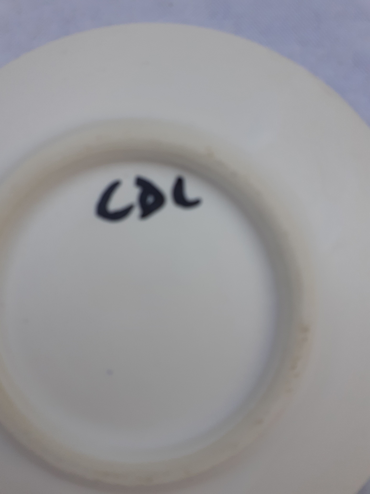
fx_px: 385
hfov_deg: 51.4
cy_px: 247
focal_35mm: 27
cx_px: 185
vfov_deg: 65.3
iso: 40
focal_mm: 3.6
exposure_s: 1/241
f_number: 1.9
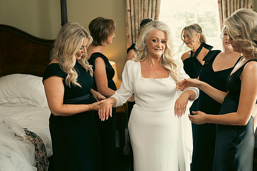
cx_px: 148
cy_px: 83
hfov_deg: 41.8
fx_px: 335
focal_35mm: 47
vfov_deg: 28.6
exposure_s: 1/200
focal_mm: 40
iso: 640
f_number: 3.5
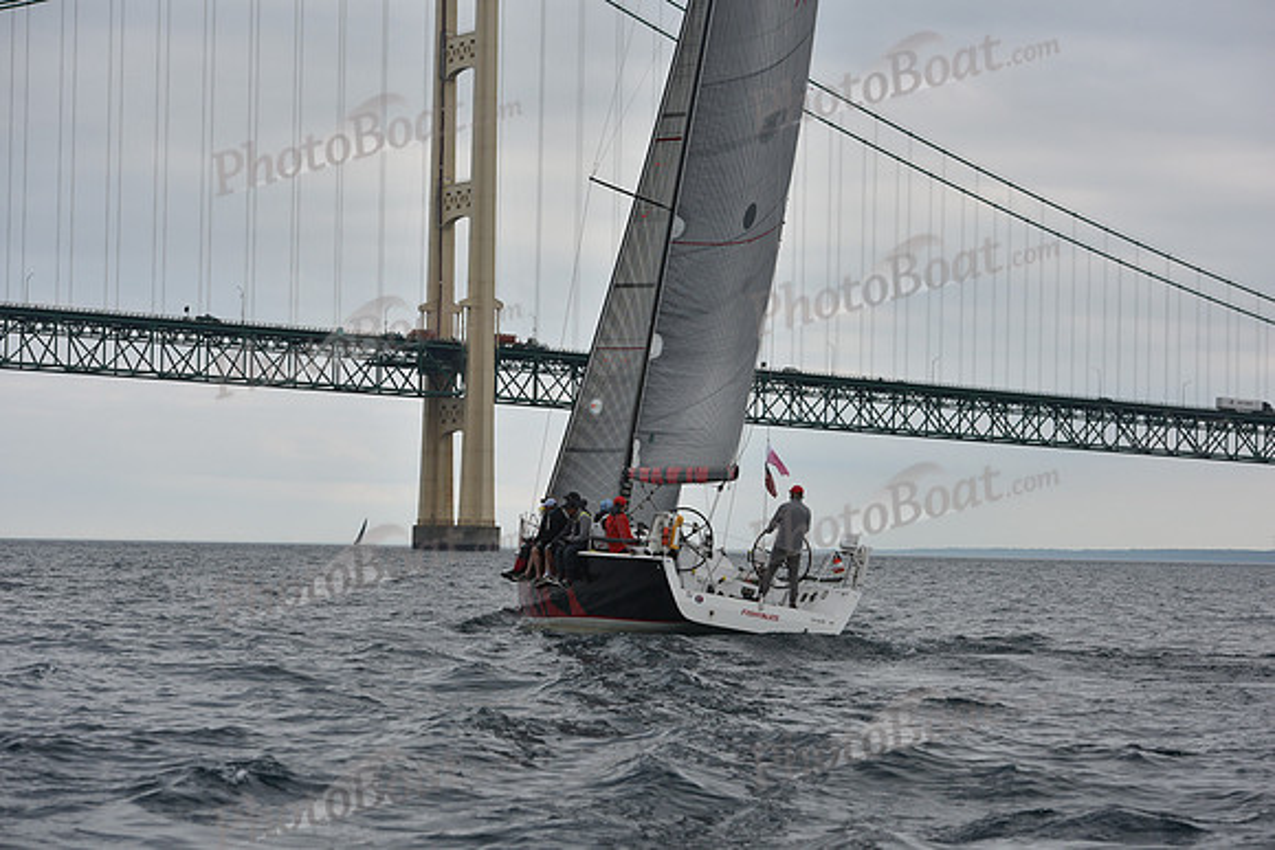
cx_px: 638
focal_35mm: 92
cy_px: 425
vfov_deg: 14.9
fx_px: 3259
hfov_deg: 22.1
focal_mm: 92
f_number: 5.6
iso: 400
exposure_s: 1/800
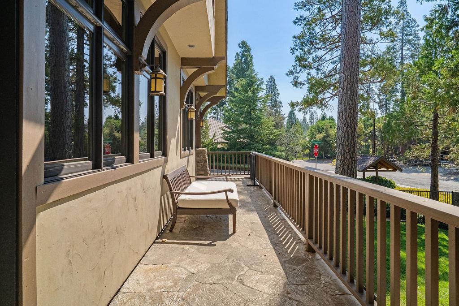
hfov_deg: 84.0
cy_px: 153
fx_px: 255
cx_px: 230
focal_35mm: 20
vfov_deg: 61.9
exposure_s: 1/1250
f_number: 9
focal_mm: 20
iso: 3200
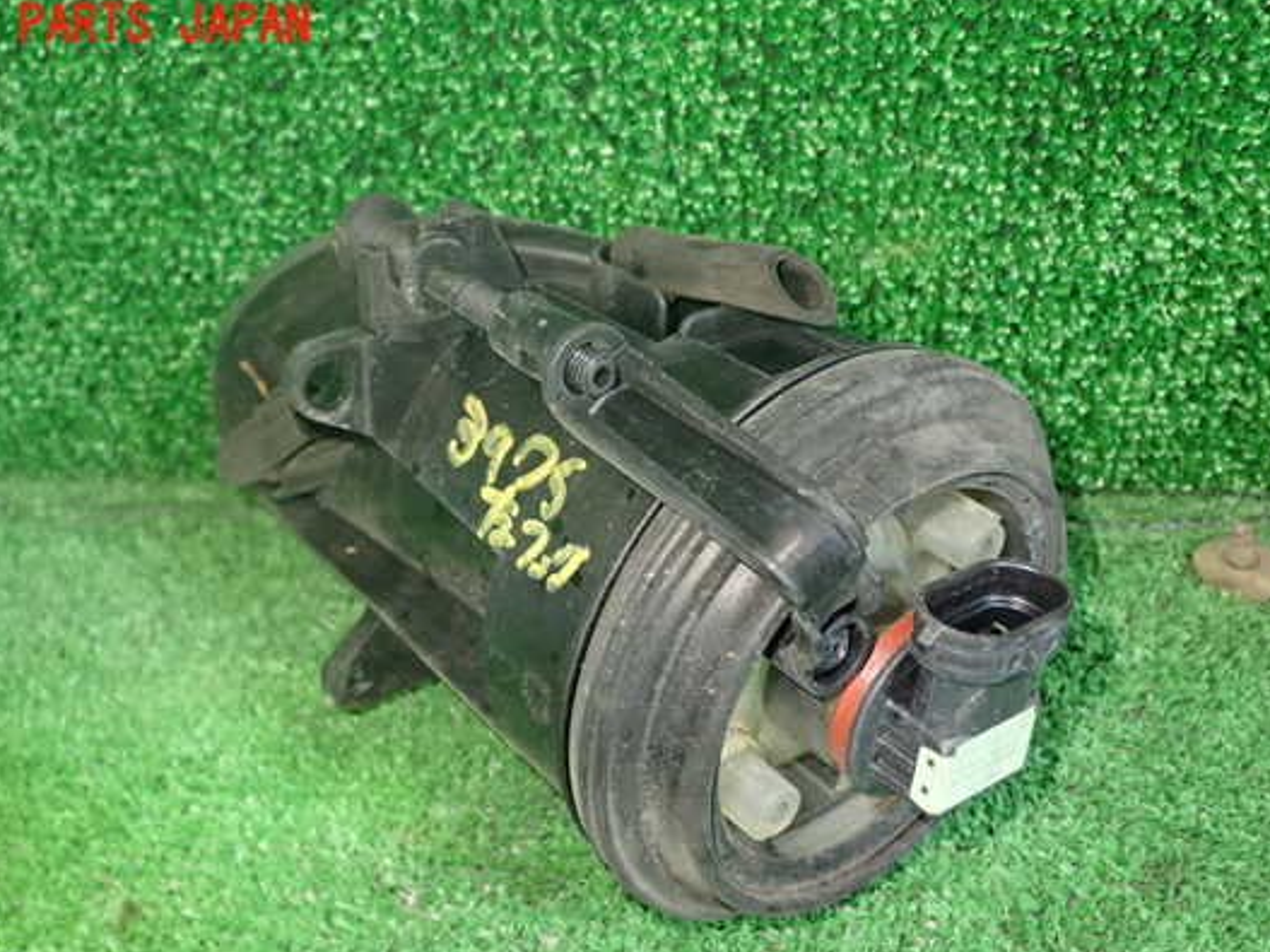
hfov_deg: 45.8
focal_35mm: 41
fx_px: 1504
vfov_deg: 35.1
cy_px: 537
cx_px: 595
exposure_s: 1/30
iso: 800
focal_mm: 6.37
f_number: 2.5
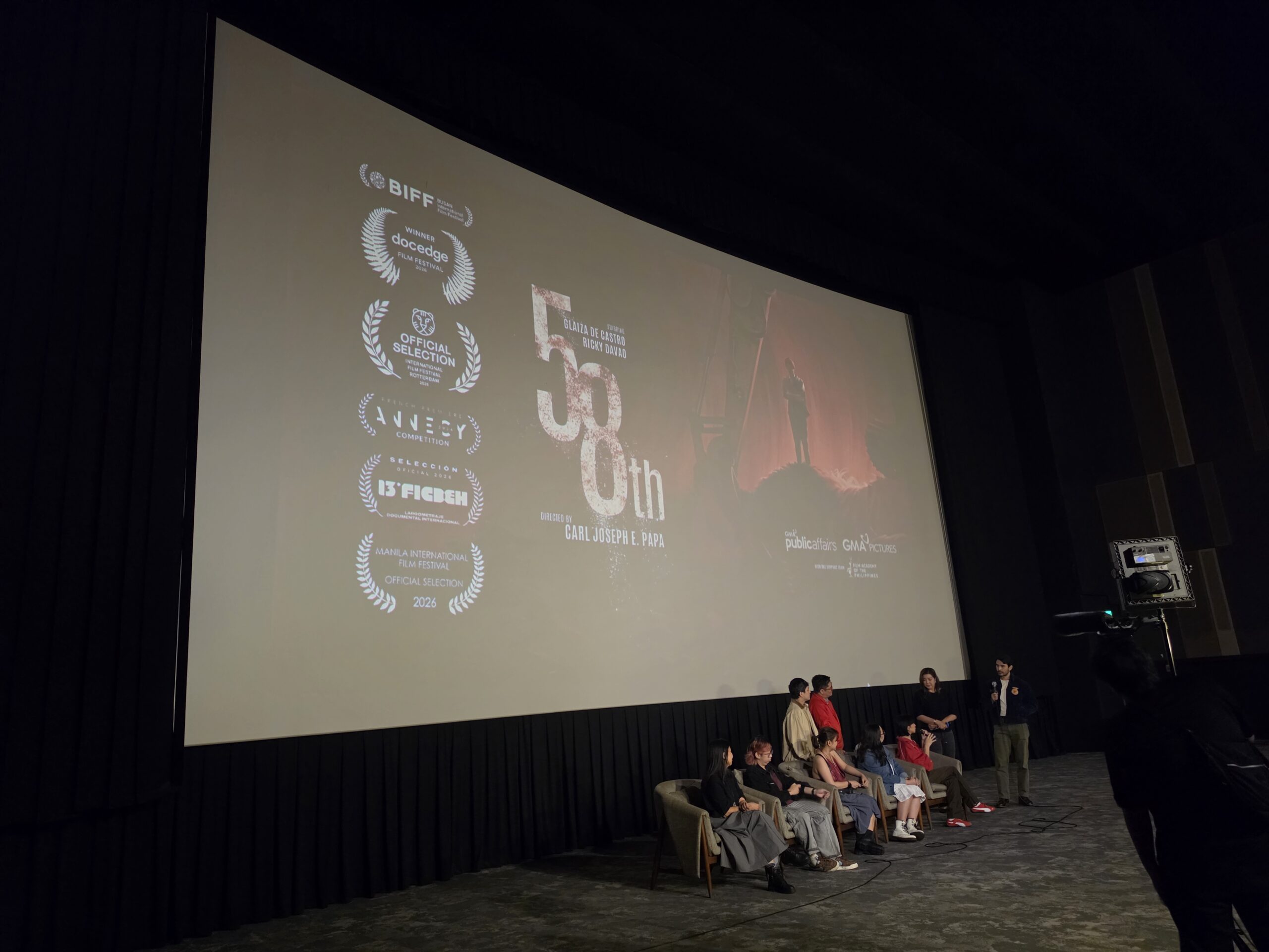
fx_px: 843
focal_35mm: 23
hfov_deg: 73.9
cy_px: 476
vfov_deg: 58.9
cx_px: 634
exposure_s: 1/60
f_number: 1.4
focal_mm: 6.5
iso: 800
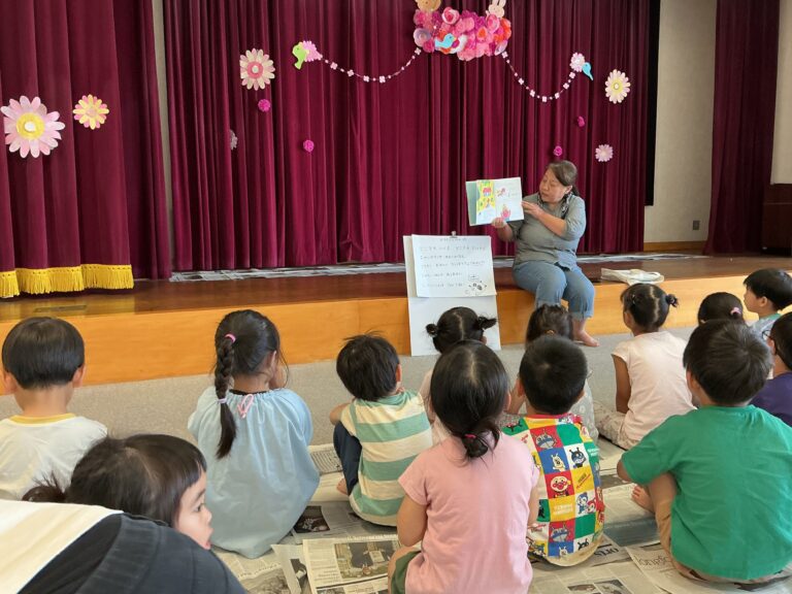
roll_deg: +1.2
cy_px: 297
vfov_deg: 48.2
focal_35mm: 29
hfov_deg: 61.7
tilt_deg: -8.0
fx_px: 664
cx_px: 396
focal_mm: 3
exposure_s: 1/60
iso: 125
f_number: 1.8
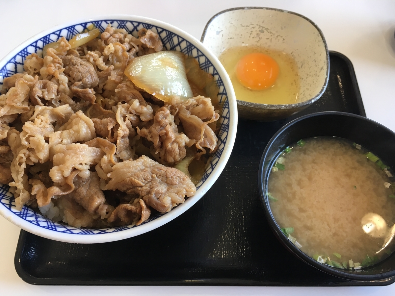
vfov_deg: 48.2
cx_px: 198
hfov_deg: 61.7
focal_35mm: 29
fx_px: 331
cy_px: 148
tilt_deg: -60.7
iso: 25
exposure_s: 1/30
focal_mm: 4.15
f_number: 2.2
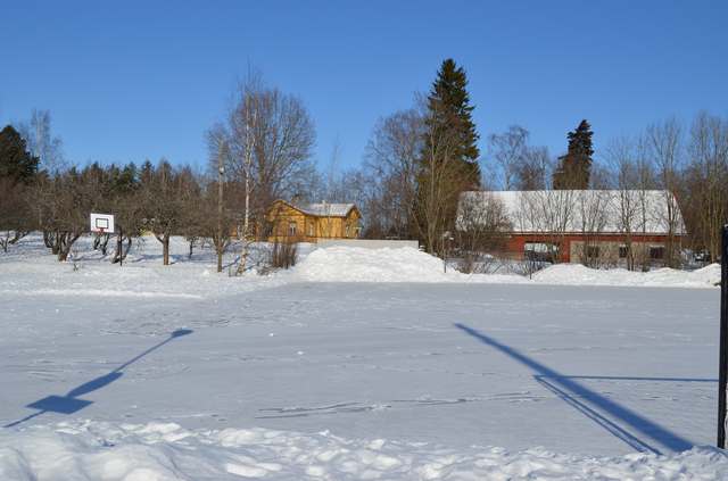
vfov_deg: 38.1
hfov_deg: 55.2
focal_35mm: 34
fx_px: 696
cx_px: 364
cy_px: 240
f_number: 10
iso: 100
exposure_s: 1/400
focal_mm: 23
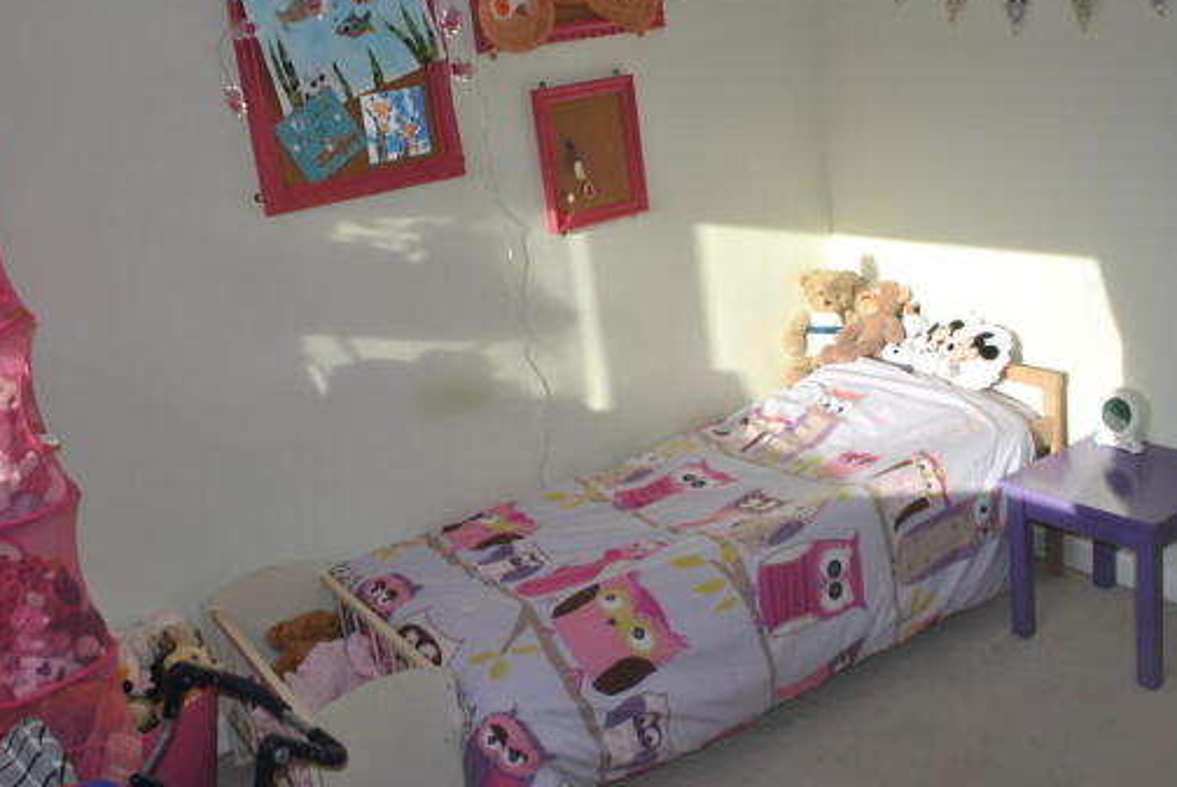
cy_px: 288
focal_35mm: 35
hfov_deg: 54.4
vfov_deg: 37.7
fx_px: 1145
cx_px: 552
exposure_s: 1/200
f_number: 7.1
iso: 100
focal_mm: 18
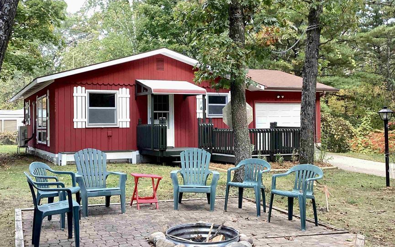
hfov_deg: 50.3
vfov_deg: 32.7
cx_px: 175
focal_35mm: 39
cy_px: 107
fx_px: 420
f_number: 2.4
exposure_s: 1/120
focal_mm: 3.3
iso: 100
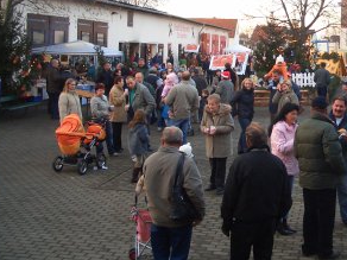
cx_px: 235
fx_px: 541
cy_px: 82
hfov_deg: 35.2
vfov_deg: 26.8
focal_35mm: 54
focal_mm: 5.8
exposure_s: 1/40
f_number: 2.6
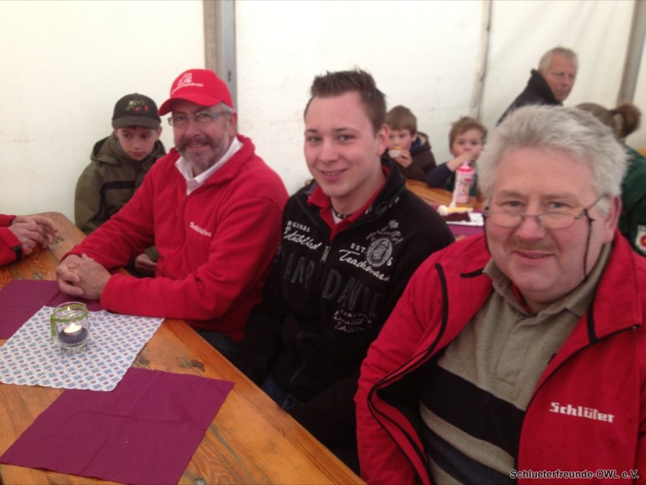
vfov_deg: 40.7
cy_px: 242
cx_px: 323
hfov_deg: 52.6
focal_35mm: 35
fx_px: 653
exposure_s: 1/20
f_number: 2.4
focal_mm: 4.28
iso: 64
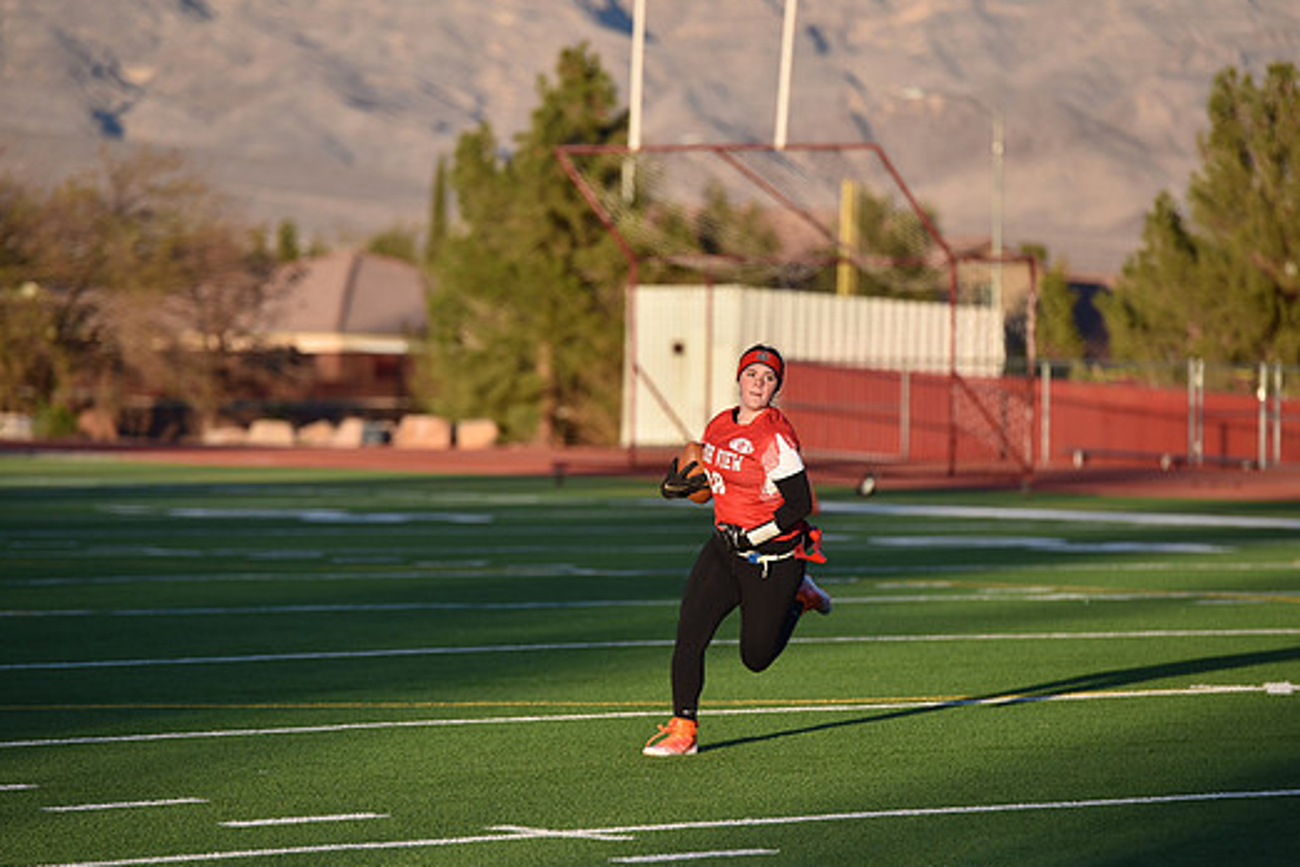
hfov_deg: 10.3
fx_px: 7222
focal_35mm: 200
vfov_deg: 6.9
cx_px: 692
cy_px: 445
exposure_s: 1/1250
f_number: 2.8
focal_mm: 180
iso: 140
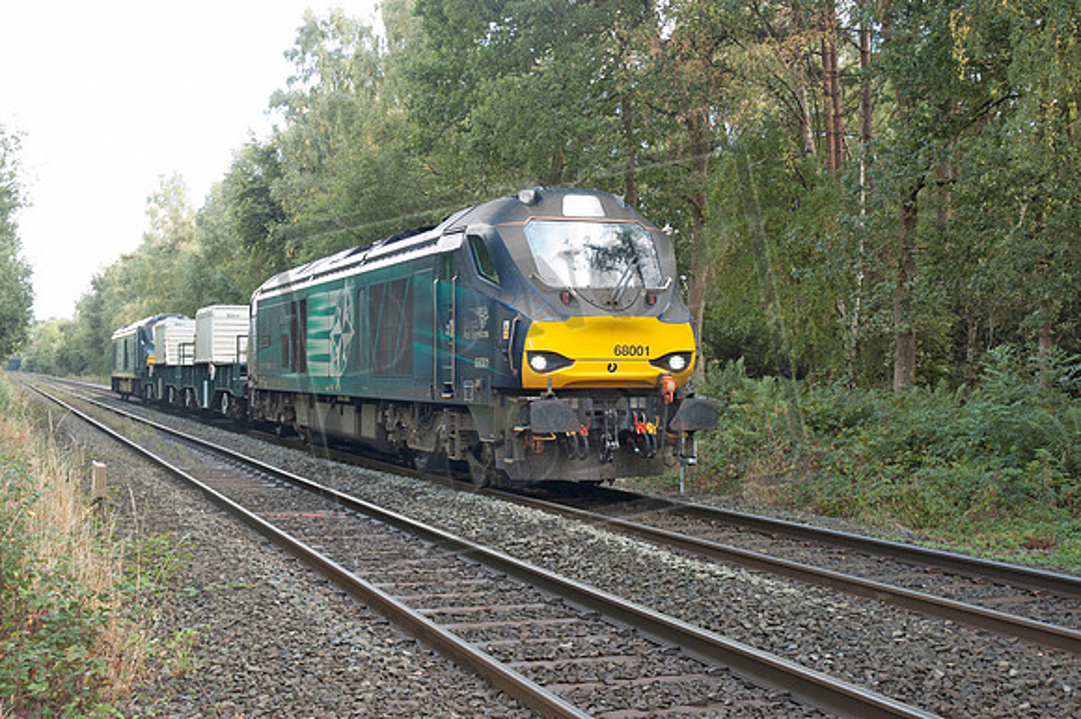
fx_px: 1530
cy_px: 360
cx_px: 540
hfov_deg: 38.9
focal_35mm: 51
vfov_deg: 26.5
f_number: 5
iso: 400
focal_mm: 34
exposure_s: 1/80
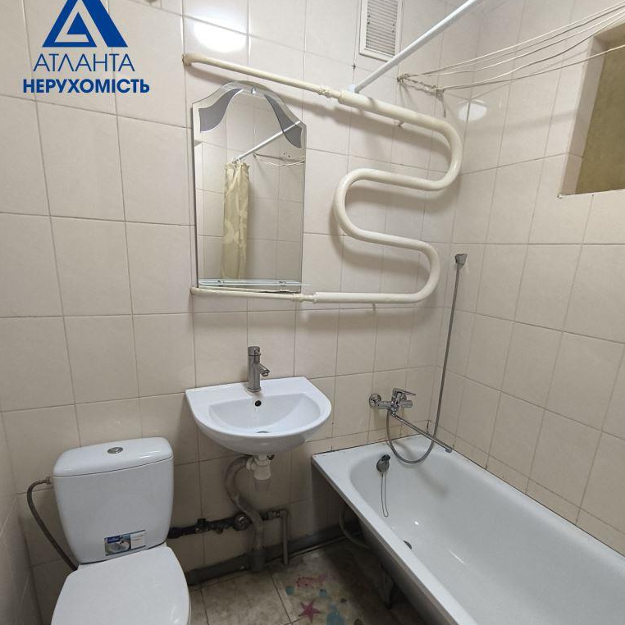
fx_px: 388
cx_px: 312
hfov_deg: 77.7
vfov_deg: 77.2
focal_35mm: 19
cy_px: 360
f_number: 2.2
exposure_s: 1/50
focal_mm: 1.65
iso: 320
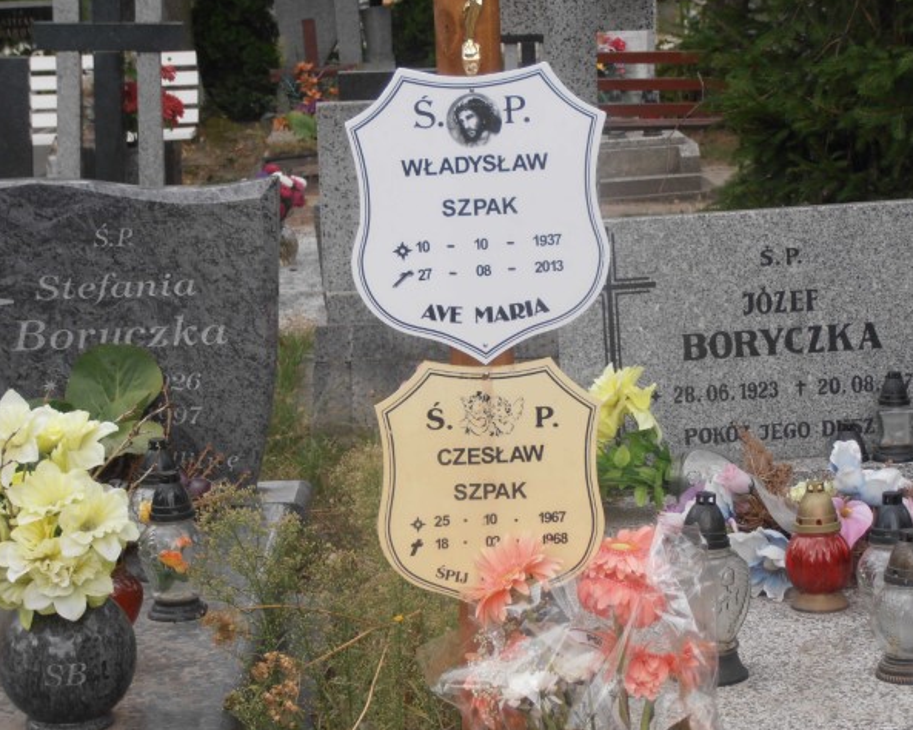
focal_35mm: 117
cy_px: 365
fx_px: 3160
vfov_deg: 13.2
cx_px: 477
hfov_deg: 16.4
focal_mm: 19.64
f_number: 5.5
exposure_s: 1/100
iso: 80
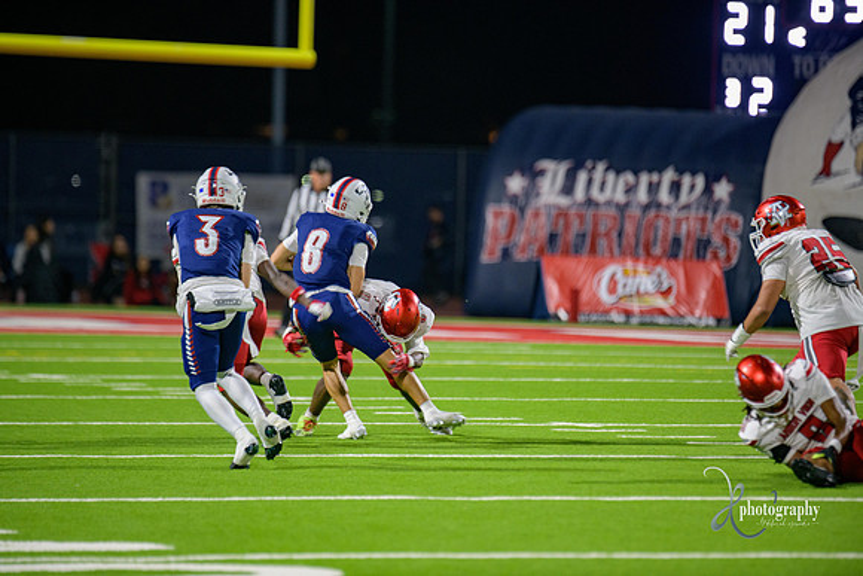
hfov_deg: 6.9
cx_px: 432
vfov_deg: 4.6
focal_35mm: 300
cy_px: 288
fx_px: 7193
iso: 2000
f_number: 2.8
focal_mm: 300
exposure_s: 1/250
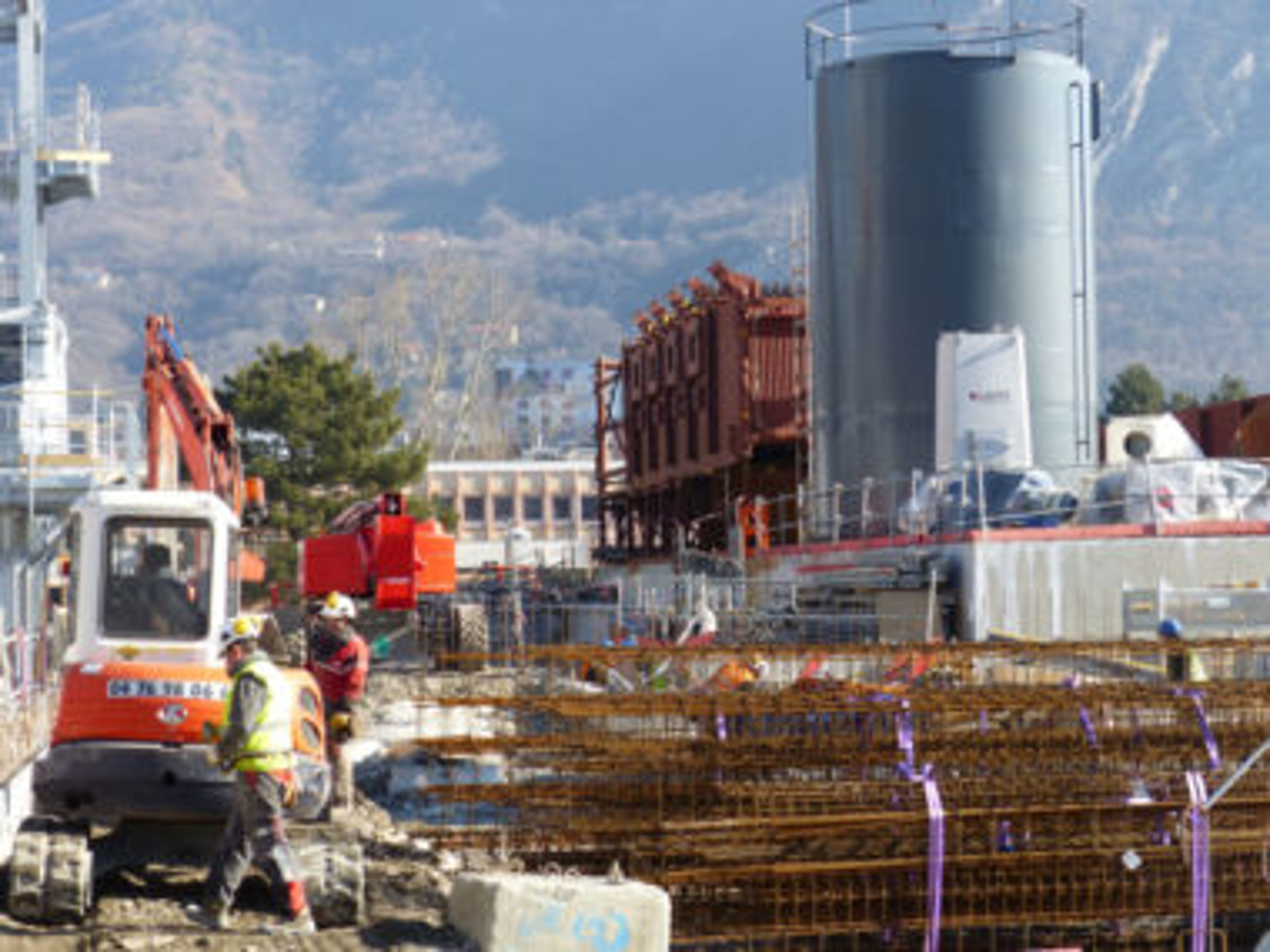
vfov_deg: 17.8
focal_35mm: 83
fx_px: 3045
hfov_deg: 23.6
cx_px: 635
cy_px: 476
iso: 100
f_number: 4
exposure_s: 1/320
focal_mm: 15
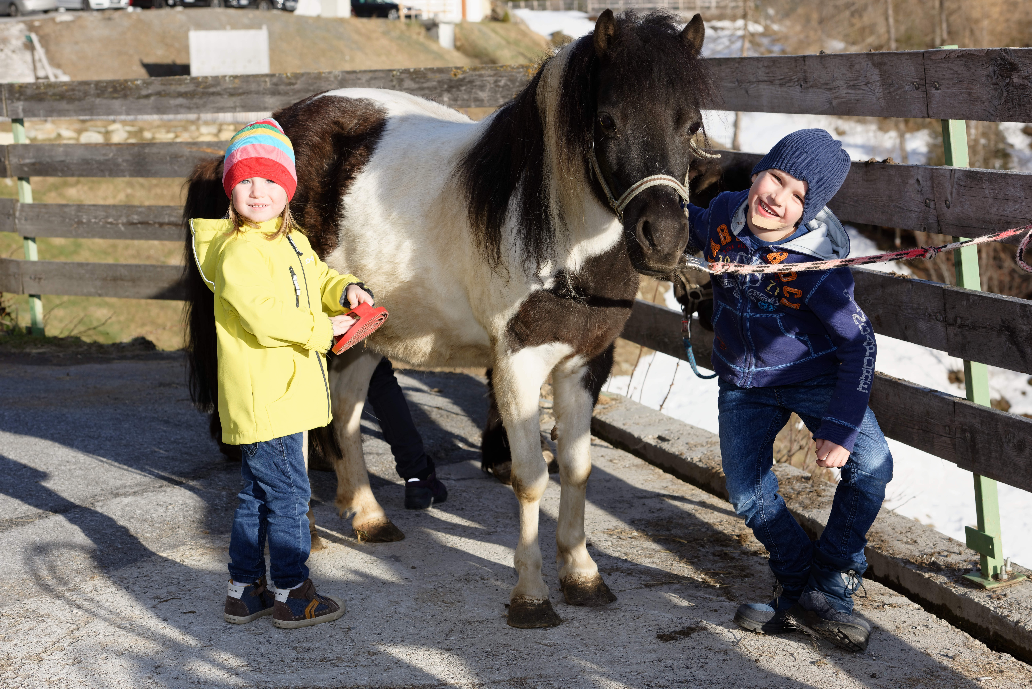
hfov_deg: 28.4
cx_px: 519
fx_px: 2036
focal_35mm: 71
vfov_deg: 19.2
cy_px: 343
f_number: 8
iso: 100
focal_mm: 70
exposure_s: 1/160
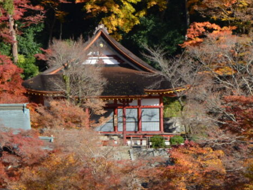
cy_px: 27
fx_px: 1513
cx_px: 117
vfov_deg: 7.2
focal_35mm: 207
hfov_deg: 9.6
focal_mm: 65
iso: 110
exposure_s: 1/250
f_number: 8
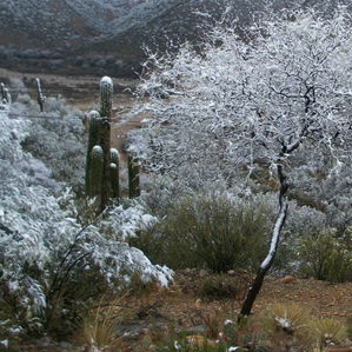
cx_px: 306
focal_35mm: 78
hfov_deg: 21.8
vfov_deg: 22.2
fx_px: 897
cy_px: 150
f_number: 3.5
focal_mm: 7.8
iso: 80
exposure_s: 1/160
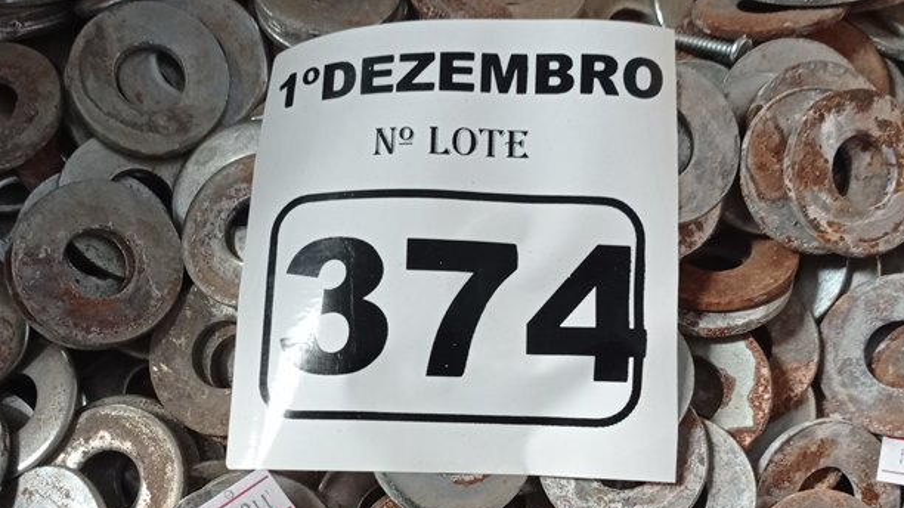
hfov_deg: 40.6
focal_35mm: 51
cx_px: 437
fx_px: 1222
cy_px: 433
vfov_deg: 23.0
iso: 670
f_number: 1.79
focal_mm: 4.7
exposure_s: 1/24
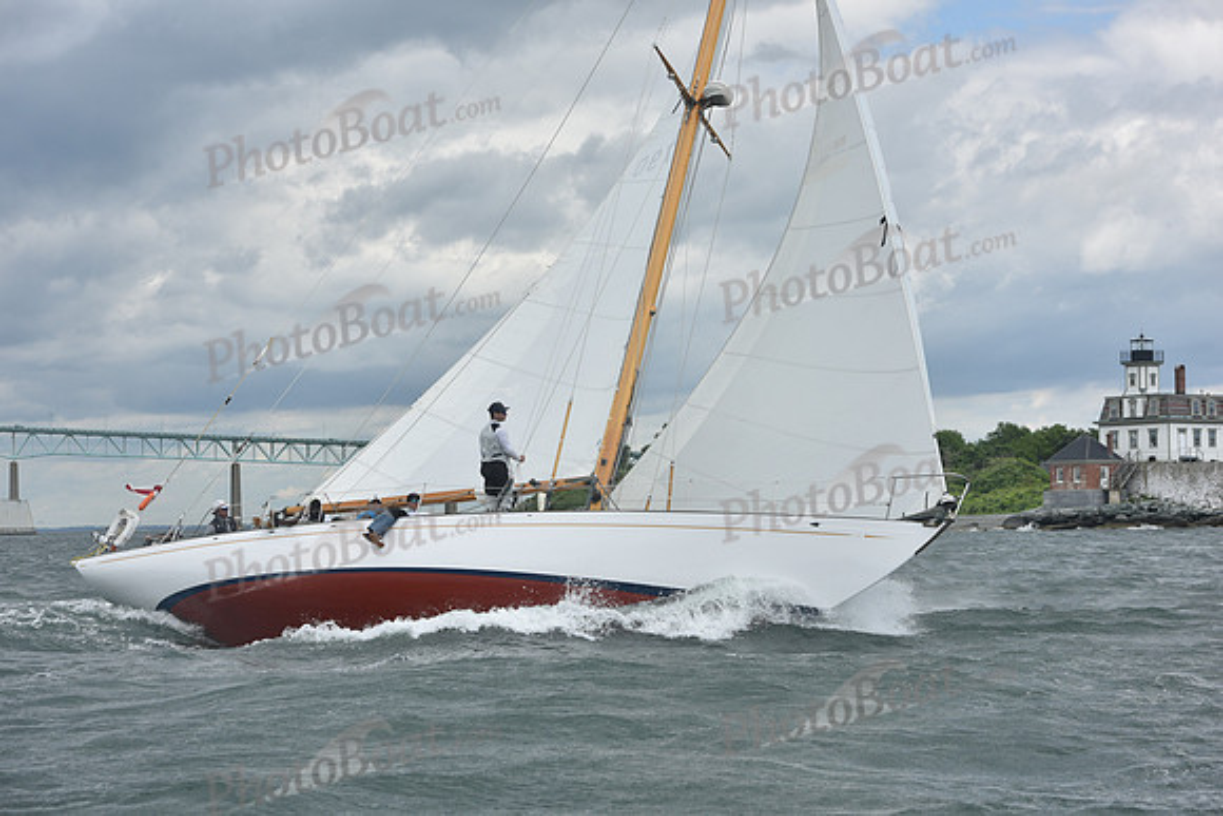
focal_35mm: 70
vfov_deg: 19.5
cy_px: 408
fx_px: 2379
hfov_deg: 28.8
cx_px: 612
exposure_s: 1/1000
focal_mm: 70
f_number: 7.1
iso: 250
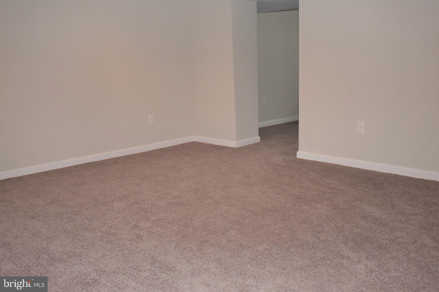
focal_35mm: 36
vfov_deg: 36.9
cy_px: 146
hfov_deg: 53.1
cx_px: 220
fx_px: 439
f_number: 4.5
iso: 800
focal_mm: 24
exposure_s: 1/200
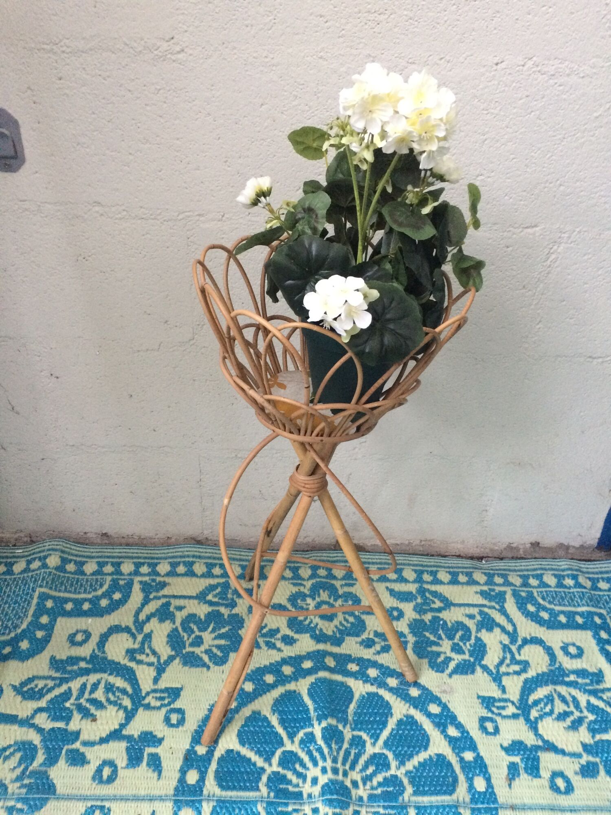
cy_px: 408
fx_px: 682
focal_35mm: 29
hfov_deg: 48.2
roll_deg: -3.0
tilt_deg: -34.4
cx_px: 306
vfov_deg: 61.7
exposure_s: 1/25
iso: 250
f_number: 2.2
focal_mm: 4.15
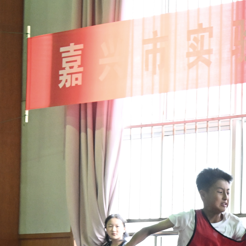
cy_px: 248
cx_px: 40
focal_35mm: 216
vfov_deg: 8.1
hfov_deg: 8.1
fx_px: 1737
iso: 2000
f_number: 2.8
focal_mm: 70
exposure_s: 1/400
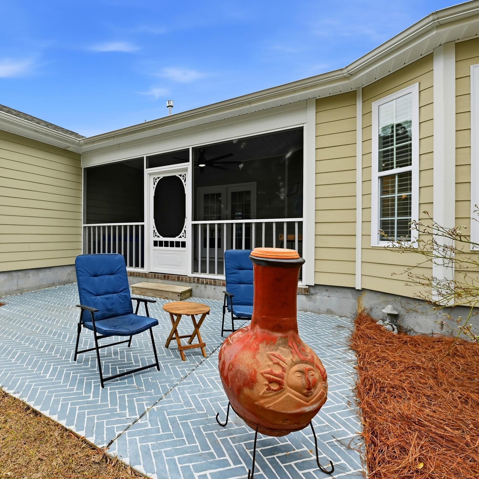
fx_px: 282
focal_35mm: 18
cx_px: 152
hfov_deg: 77.6
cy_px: 240
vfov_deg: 80.7
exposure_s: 1/1000
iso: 160
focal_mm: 14
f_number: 8
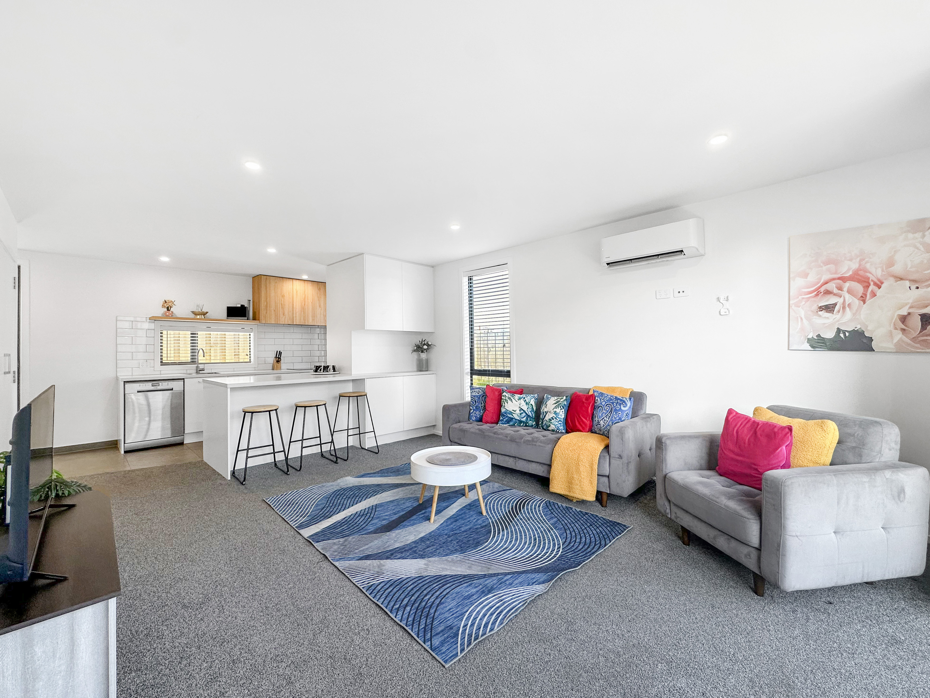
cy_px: 349
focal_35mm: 14
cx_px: 465
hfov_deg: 102.1
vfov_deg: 85.7
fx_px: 376
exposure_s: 1/100
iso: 50
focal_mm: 2.22
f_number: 2.2
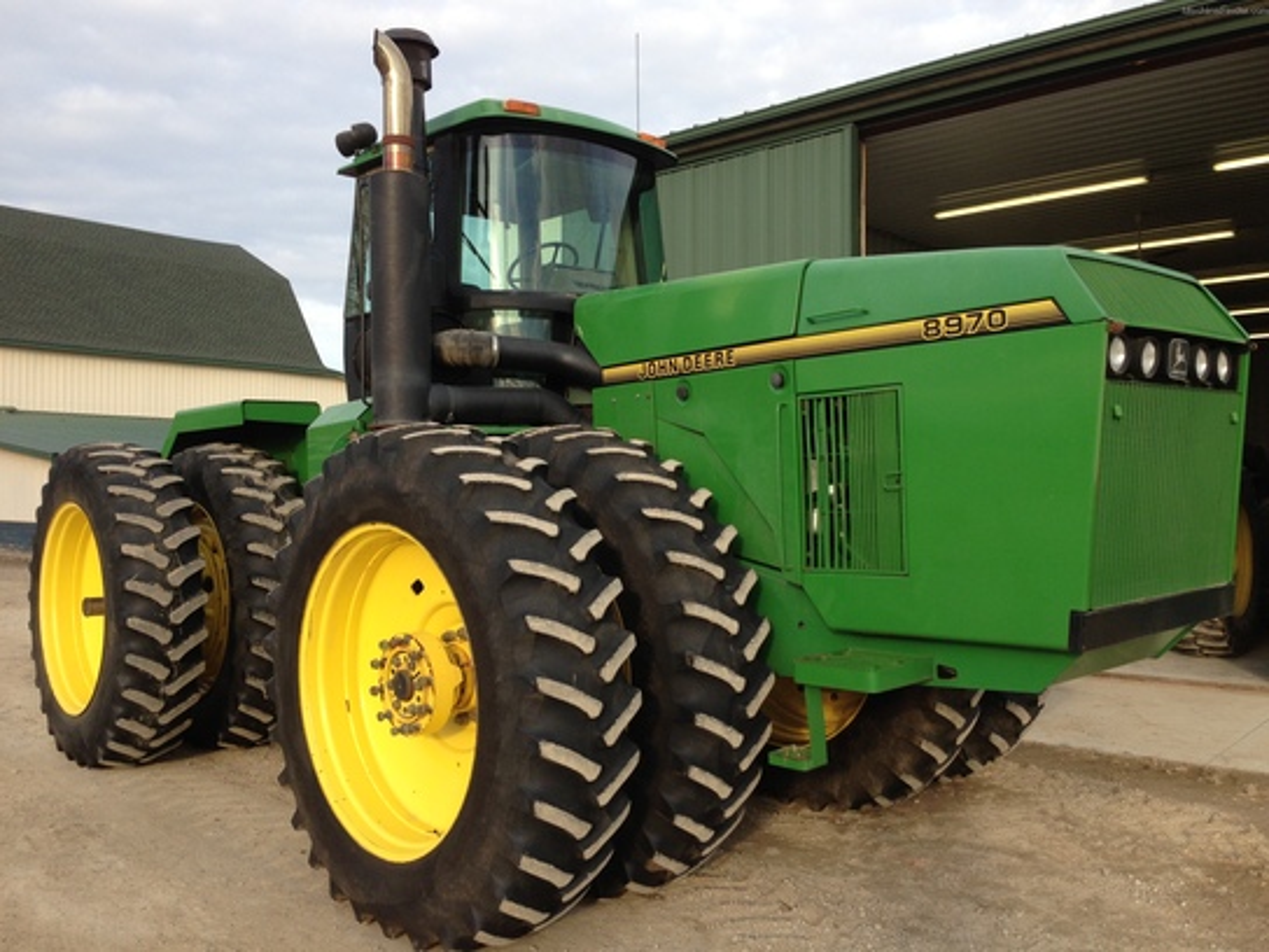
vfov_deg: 42.9
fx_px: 1210
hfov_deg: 55.4
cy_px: 476
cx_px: 634
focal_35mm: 33
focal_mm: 4.13
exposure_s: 1/480
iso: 50
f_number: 2.4
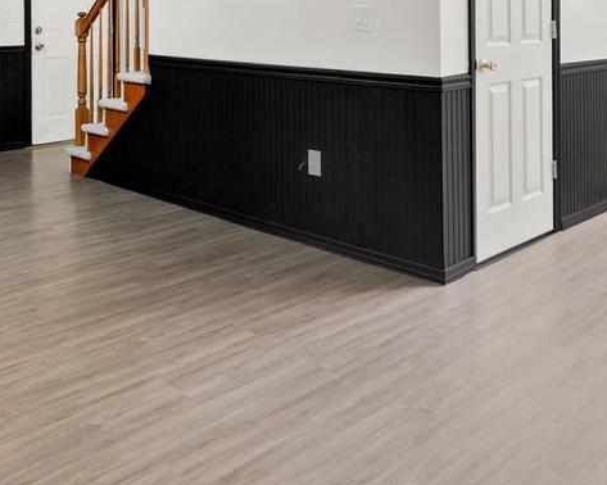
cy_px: -3
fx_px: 718
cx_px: 264
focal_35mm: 40
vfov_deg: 34.0
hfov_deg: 45.7
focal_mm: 14
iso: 250
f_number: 10
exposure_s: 1/1.67
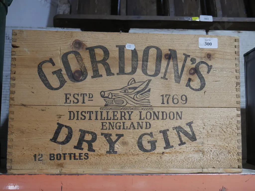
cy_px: 96
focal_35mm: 46
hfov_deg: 41.2
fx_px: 339
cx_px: 128
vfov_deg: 31.5
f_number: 5.1
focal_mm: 23
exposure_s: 1/60
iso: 640
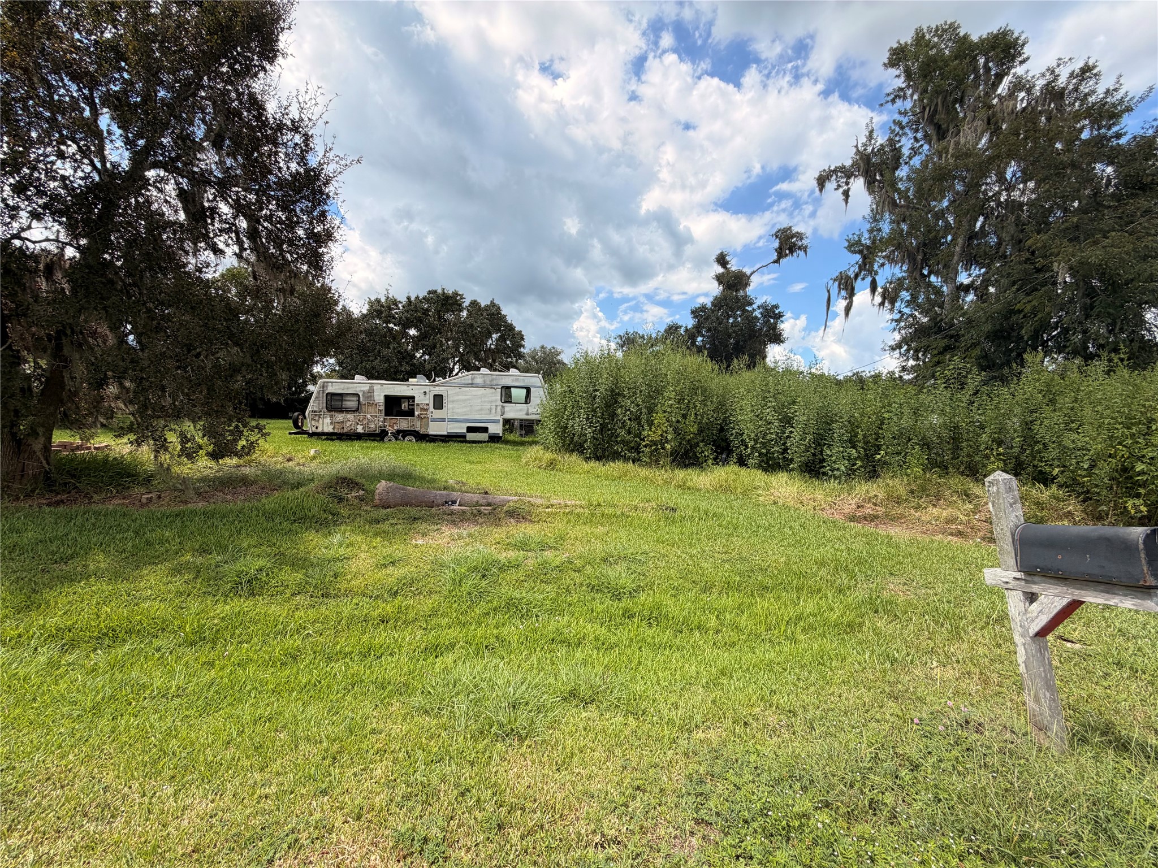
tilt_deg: -2.6
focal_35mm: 14
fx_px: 468
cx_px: 579
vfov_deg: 85.7
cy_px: 434
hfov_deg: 102.1
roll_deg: -2.4
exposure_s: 1/770
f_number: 2.2
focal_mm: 2.22
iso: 25
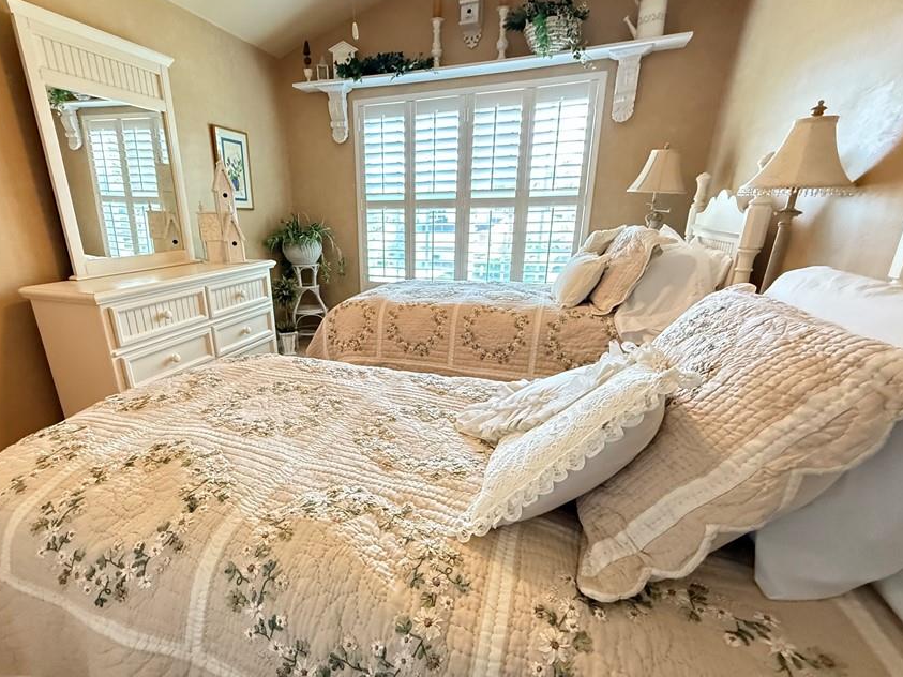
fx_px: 443
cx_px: 395
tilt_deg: -19.5
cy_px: 368
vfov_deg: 74.6
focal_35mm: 17
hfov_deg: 90.6
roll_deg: +0.7
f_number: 2.2
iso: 800
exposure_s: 1/60
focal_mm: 2.22
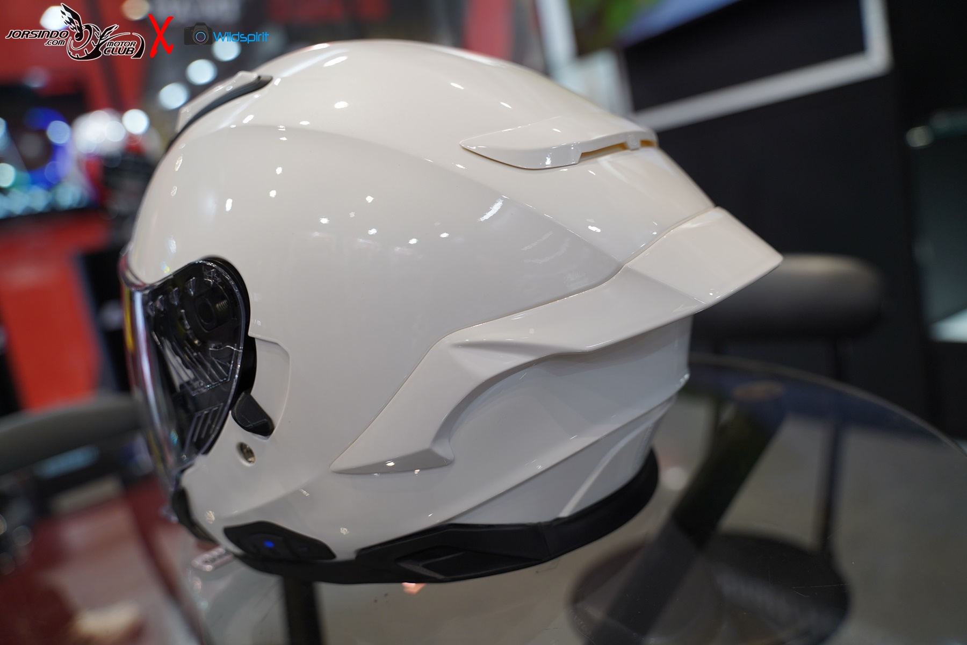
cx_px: 484
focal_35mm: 29
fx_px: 779
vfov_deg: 45.0
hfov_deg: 63.7
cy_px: 322
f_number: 3.5
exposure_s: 1/60
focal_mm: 29
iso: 400
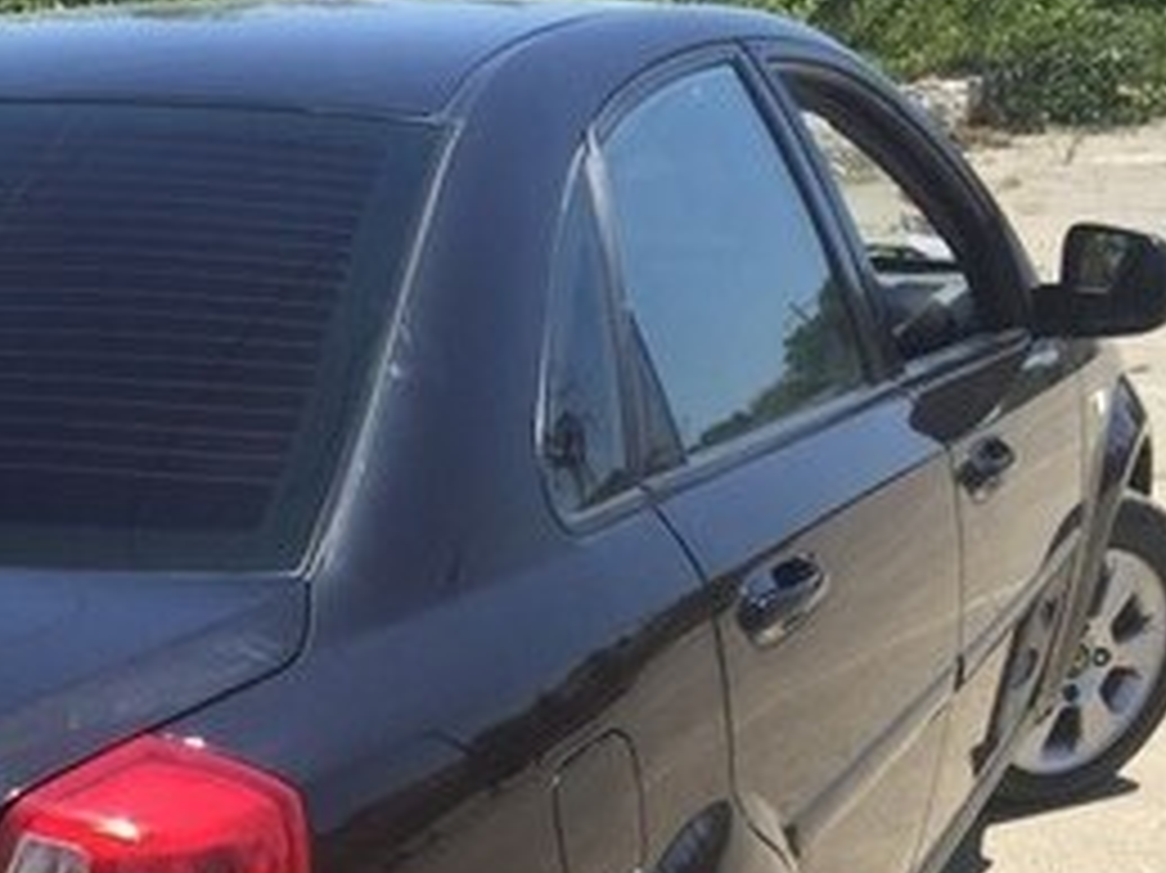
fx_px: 2491
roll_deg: +0.2
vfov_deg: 18.8
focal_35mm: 74
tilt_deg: -24.9
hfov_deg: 25.7
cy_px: 1042
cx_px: 180
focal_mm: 4.15
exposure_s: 1/1883
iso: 32
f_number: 2.2
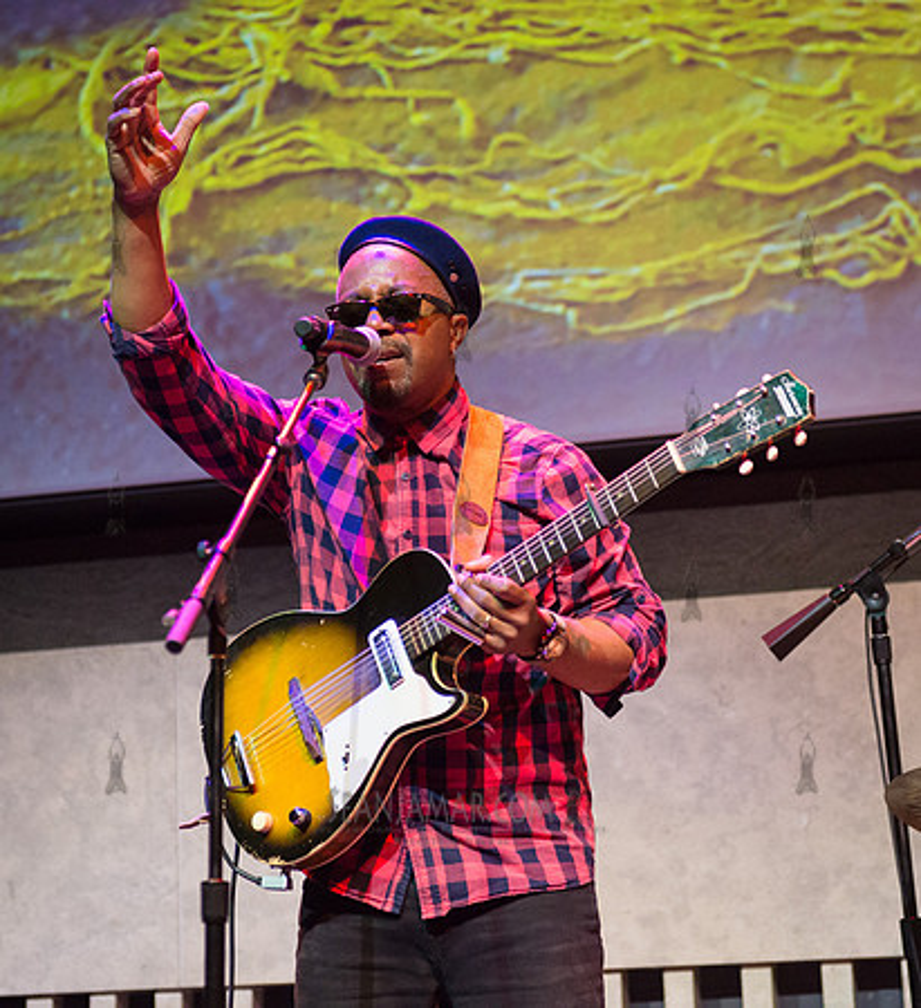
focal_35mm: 88
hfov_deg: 18.9
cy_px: 504
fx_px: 2771
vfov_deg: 20.6
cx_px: 389
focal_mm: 66
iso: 3200
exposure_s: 1/320
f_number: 2.8
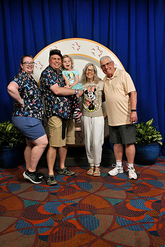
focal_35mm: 36
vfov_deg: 53.1
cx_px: 82
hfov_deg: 36.9
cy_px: 124
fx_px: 247
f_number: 7.1
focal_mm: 24
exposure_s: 1/125
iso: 1000
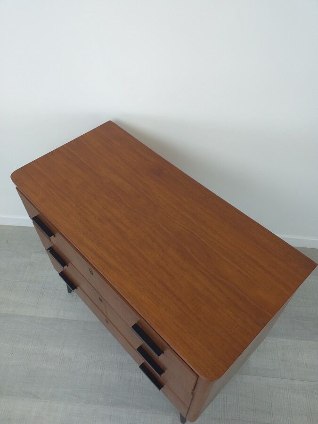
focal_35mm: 26
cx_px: 159
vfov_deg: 67.3
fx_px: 318
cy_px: 212
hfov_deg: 53.1
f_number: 1.9
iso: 64
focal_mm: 3.6
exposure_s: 1/50
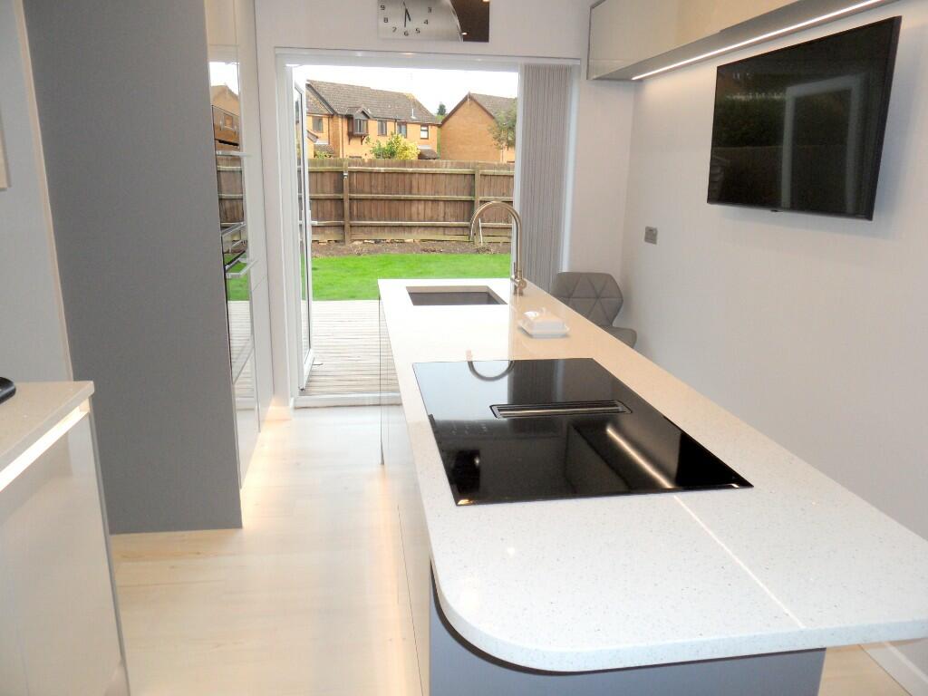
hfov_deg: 71.6
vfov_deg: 56.8
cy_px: 348
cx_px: 464
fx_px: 643
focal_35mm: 24
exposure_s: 1/125
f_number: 3.2
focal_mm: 3.9
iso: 80
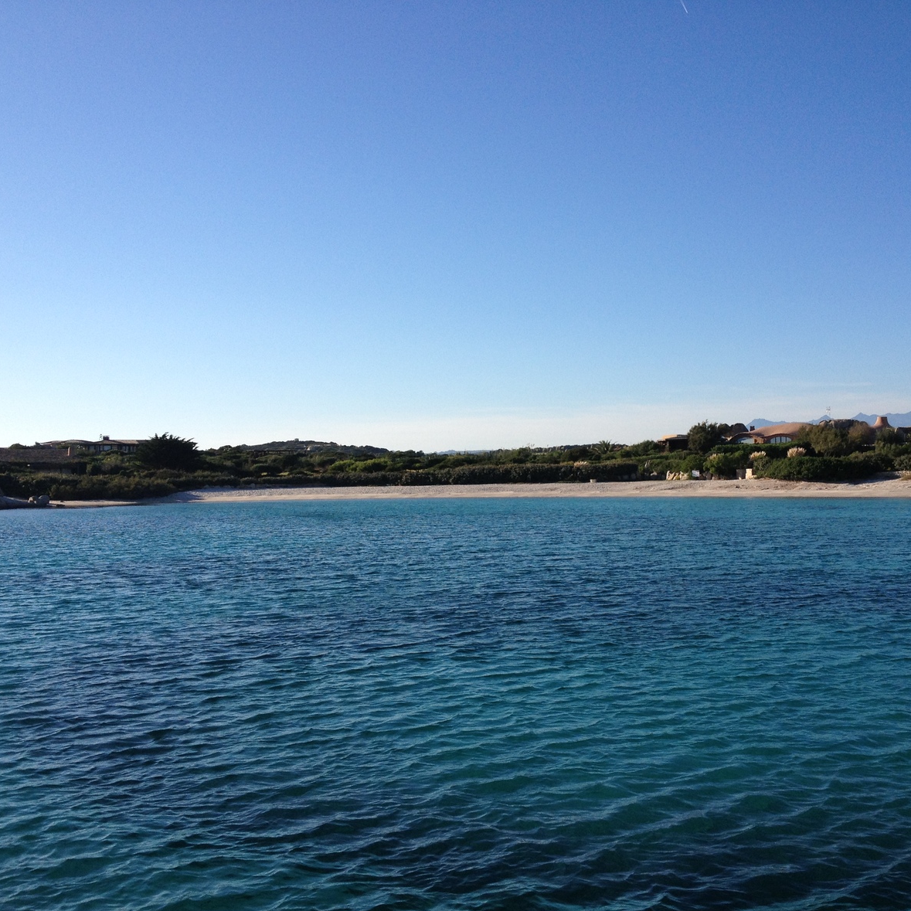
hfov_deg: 39.8
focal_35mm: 42
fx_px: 1251
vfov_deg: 40.0
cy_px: 462
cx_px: 554
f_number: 2.4
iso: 64
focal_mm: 4.28
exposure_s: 1/1972
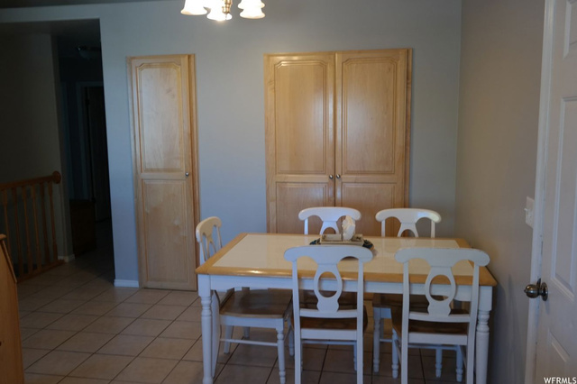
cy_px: 192
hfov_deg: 62.0
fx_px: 481
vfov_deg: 43.6
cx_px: 288
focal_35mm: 30
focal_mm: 20
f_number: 3.5
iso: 200
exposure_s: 1/40
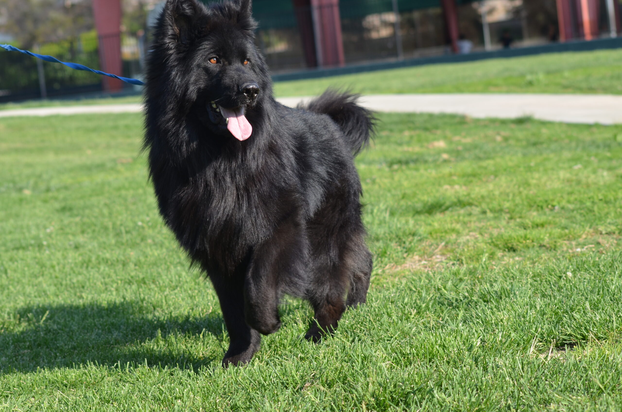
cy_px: 206
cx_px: 311
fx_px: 1811
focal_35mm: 105
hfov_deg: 19.5
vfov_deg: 13.0
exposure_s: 1/500
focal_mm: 70
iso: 200
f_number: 5.6
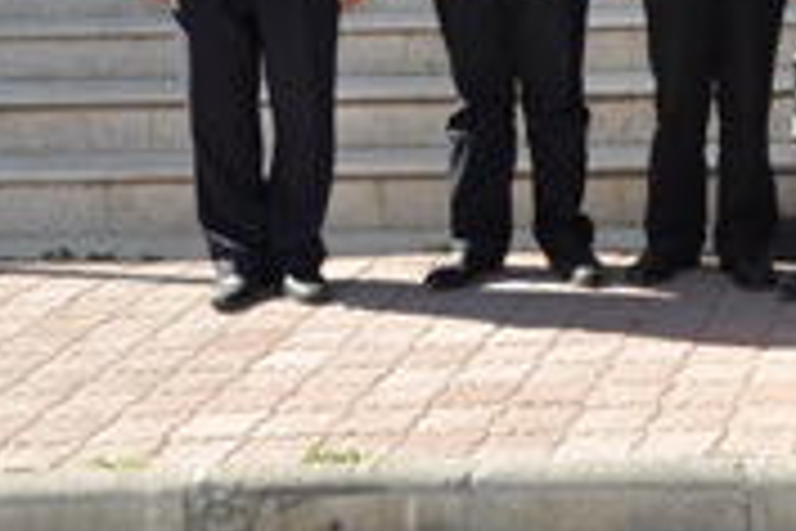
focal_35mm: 110
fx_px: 2438
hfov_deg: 17.6
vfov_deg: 12.1
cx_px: 985
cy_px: -117
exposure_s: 1/200
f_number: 8
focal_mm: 29
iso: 200
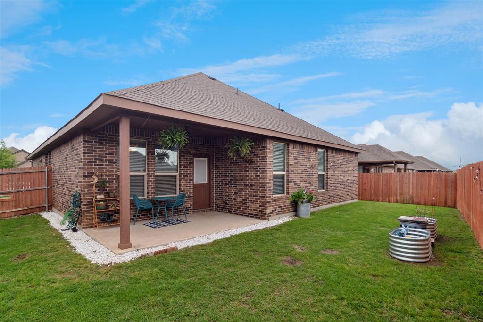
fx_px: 221
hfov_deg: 95.0
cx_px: 242
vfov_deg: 72.0
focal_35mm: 16
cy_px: 161
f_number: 8
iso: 250
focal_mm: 11
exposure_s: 1/100
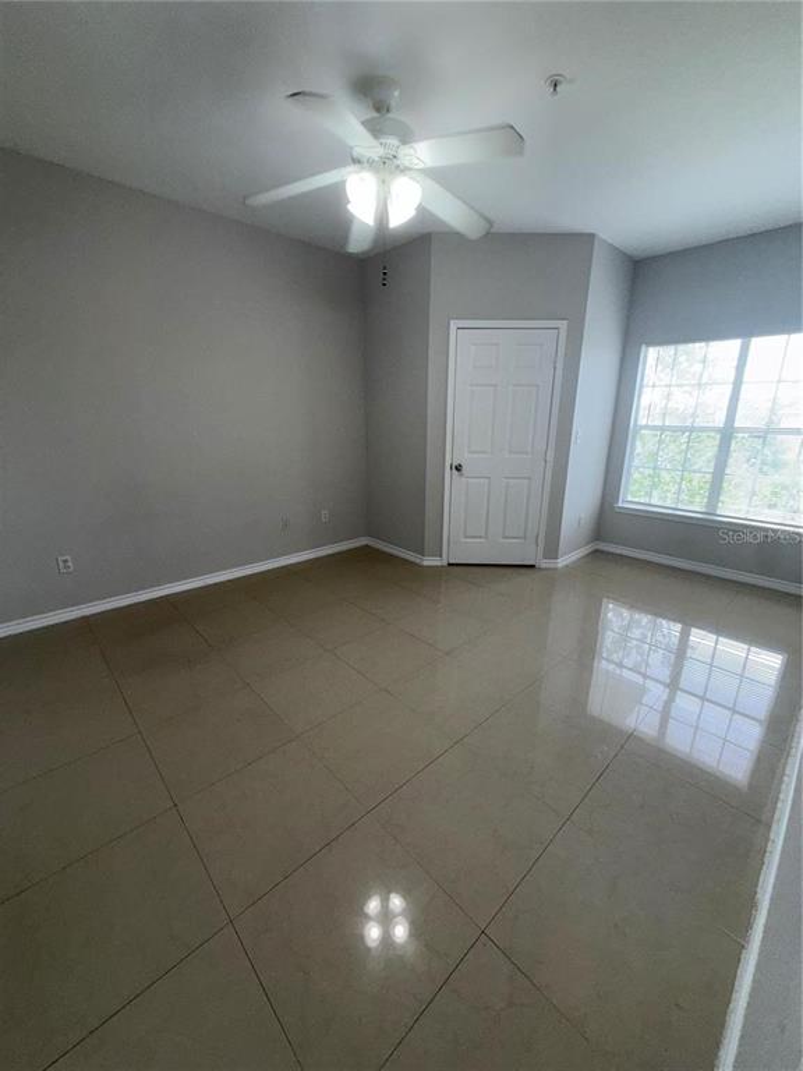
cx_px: 402
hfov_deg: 85.7
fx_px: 433
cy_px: 536
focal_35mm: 14
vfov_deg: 102.1
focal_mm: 2.22
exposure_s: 1/120
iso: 100
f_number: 2.2
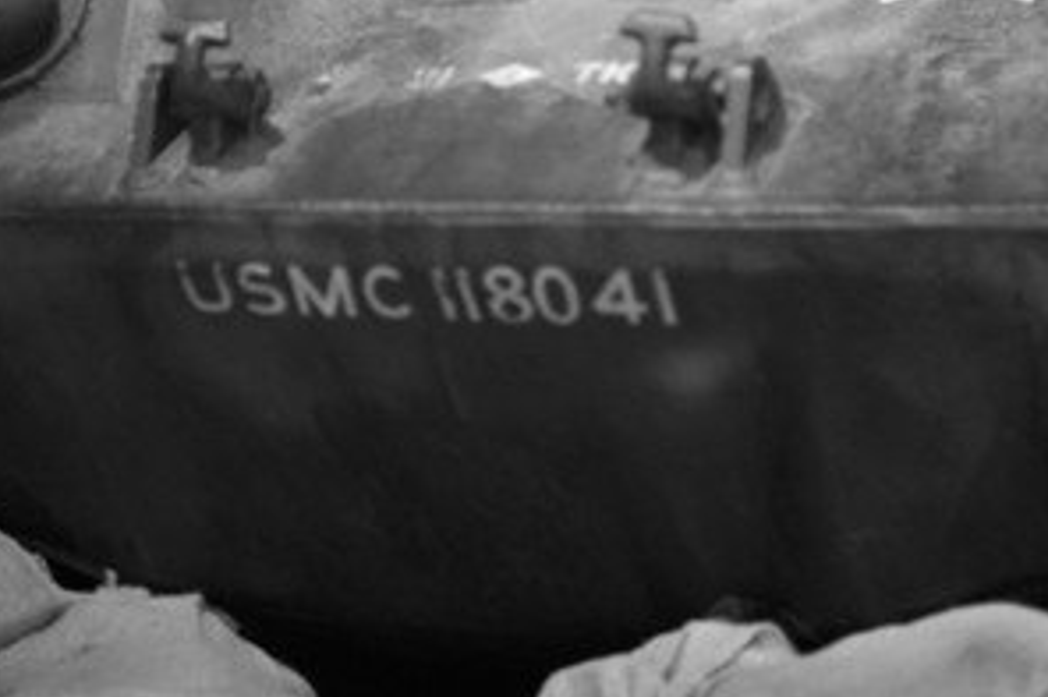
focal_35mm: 108
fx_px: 3142
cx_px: 517
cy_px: 120
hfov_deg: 18.9
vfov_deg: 12.6
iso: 2500
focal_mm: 50
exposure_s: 1/90
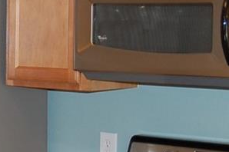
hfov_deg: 14.0
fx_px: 921
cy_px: 107
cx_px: 2
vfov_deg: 9.4
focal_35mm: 145
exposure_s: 1/60
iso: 400
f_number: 3.5
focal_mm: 18
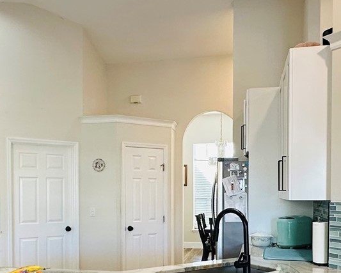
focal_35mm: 41
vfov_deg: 35.7
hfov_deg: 44.7
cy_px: 205
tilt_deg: -2.0
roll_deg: +0.3
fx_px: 414
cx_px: 159
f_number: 2.2
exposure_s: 1/120
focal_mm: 2.22
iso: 200
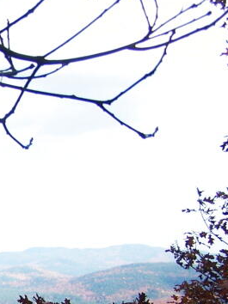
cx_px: -169
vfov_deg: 17.5
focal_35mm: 110
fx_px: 967
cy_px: 297
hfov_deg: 12.4
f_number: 2.8
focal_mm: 6.3
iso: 80
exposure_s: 1/640
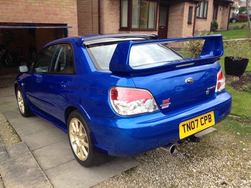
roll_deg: -1.5
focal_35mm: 35
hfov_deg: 52.6
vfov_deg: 40.7
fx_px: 254
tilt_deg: -18.7
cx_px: 126
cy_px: 94
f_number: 2.4
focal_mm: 4.28
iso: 50
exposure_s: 1/120
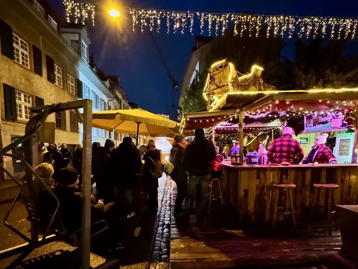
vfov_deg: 85.7
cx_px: 179
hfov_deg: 102.1
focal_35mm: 14
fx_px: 145
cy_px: 134
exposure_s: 1/25
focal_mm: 2.22
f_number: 2.2
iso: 1600
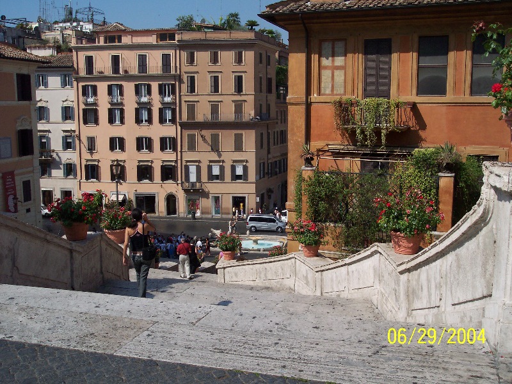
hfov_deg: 49.0
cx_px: 256
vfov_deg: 37.7
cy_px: 192
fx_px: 562
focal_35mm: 38
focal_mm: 8
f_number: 4.8
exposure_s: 1/1000
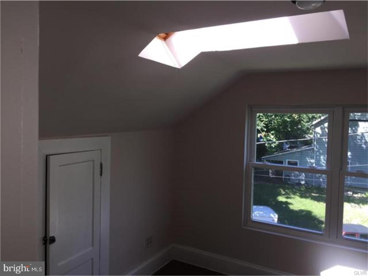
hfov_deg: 61.7
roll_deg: -2.2
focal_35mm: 29
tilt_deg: -3.1
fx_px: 308
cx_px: 184
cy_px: 138
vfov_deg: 48.2
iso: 32
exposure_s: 1/120
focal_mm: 4.15
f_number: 2.2
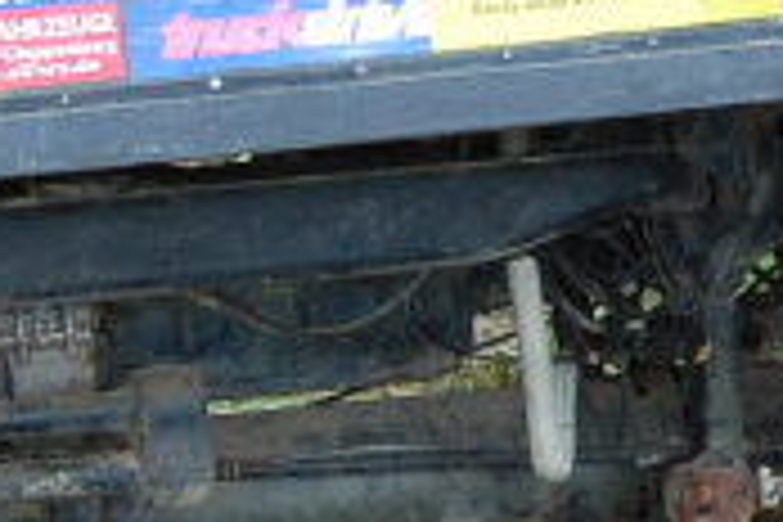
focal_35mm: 293
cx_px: 792
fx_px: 6376
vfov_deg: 4.7
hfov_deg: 7.0
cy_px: 83
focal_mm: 31
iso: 400
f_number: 5
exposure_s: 1/100
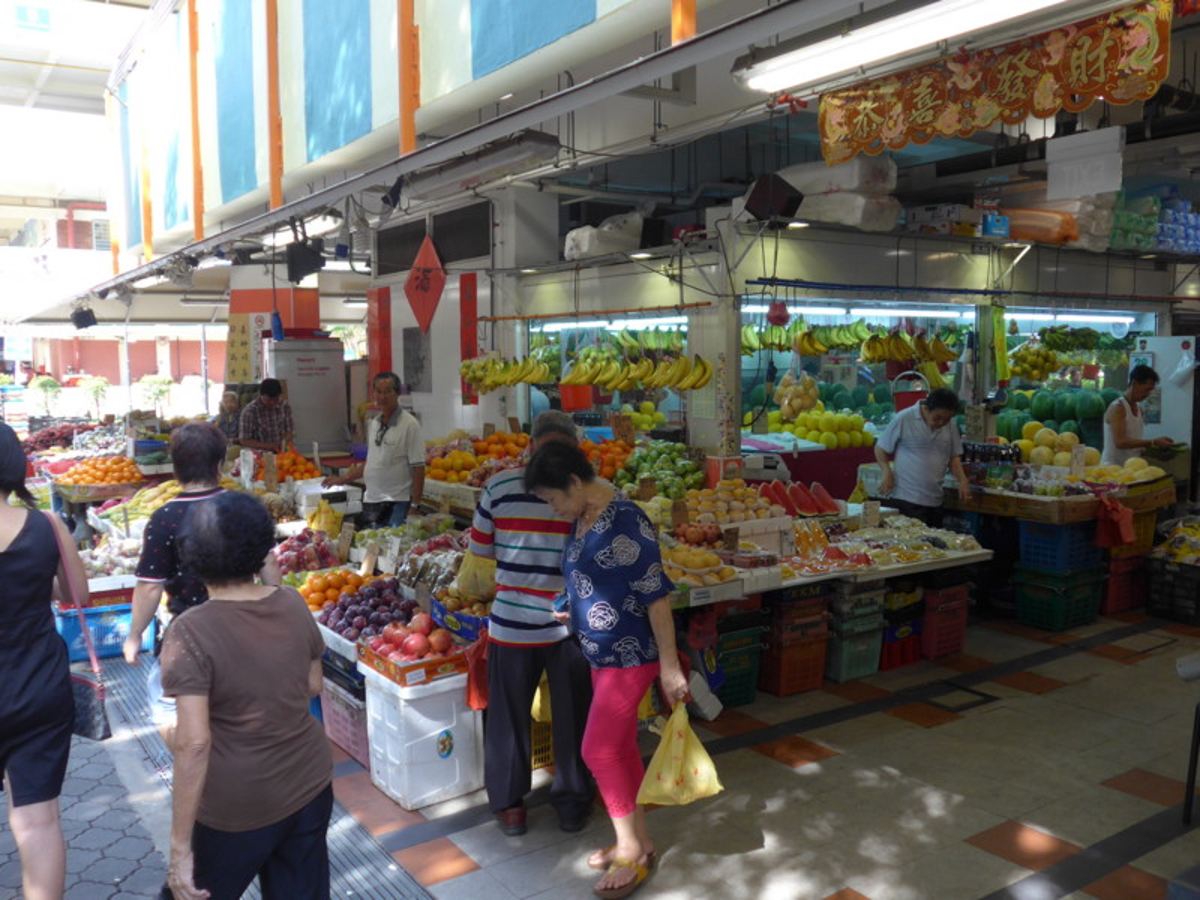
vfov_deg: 48.2
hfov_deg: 61.7
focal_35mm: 29
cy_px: 450
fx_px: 1005
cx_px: 600
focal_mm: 6
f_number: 2
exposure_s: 1/200
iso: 160
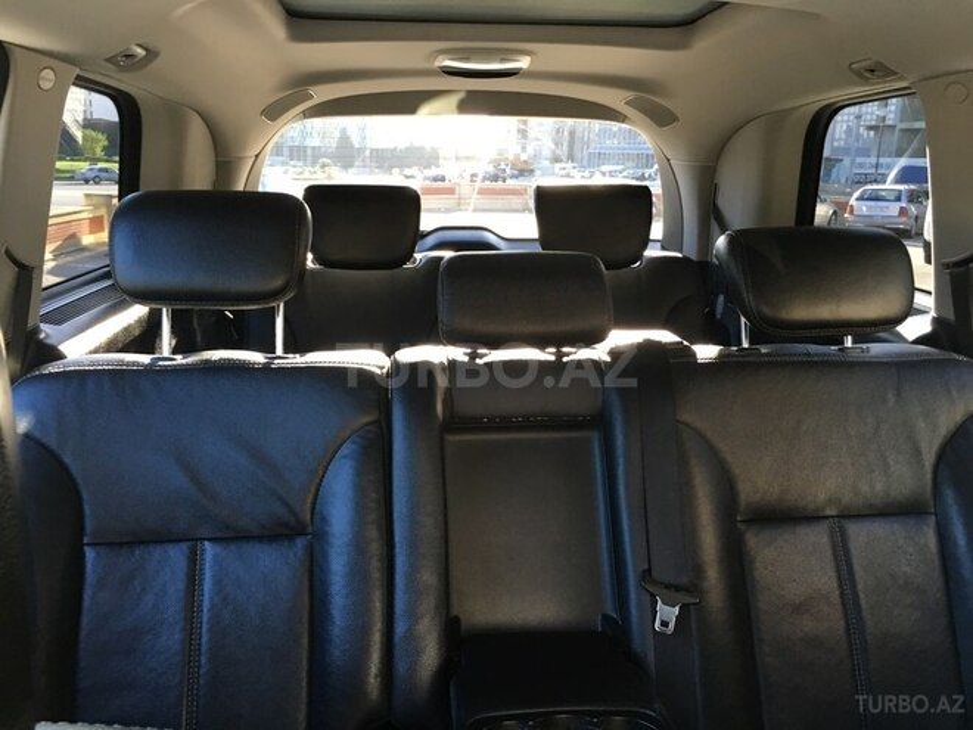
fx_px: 815
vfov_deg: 48.2
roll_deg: -2.6
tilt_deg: -12.5
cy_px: 365
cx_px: 486
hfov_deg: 61.7
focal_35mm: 29
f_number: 2.2
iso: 64
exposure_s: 1/33
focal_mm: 4.15
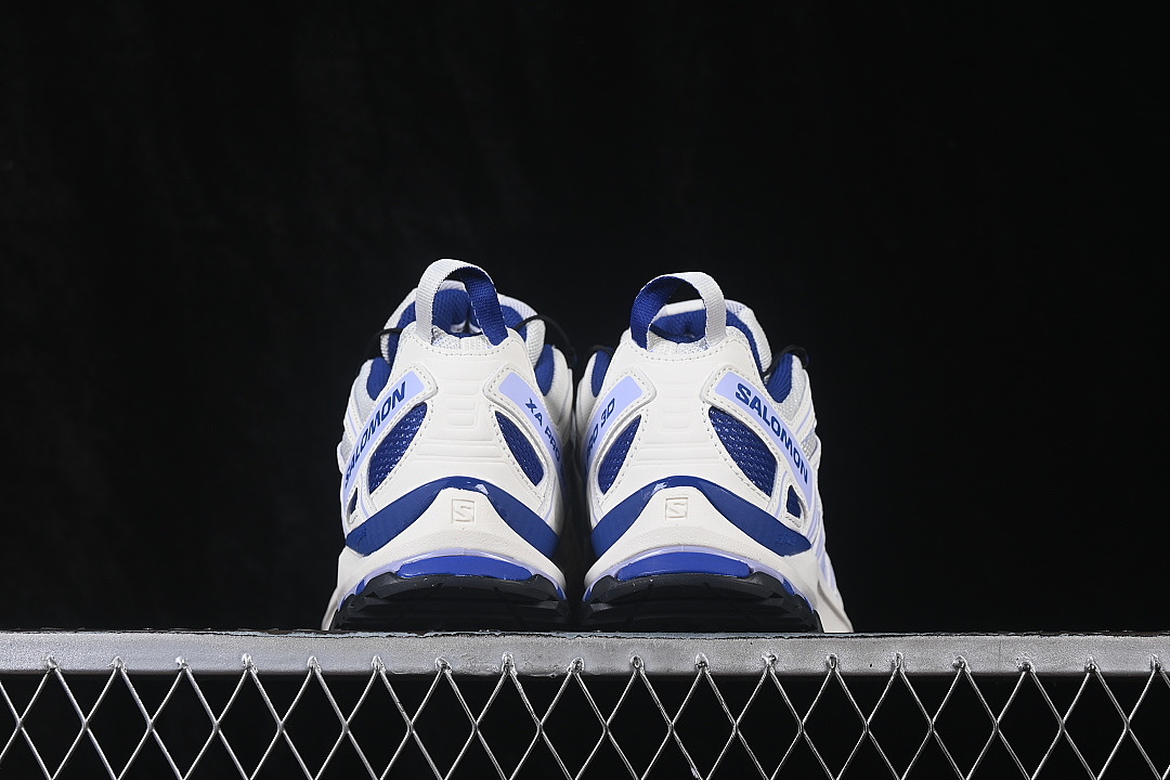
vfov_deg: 18.2
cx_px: 585
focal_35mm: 75
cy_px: 390
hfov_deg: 27.0
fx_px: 2437
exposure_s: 1/80
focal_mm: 50
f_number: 8
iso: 160
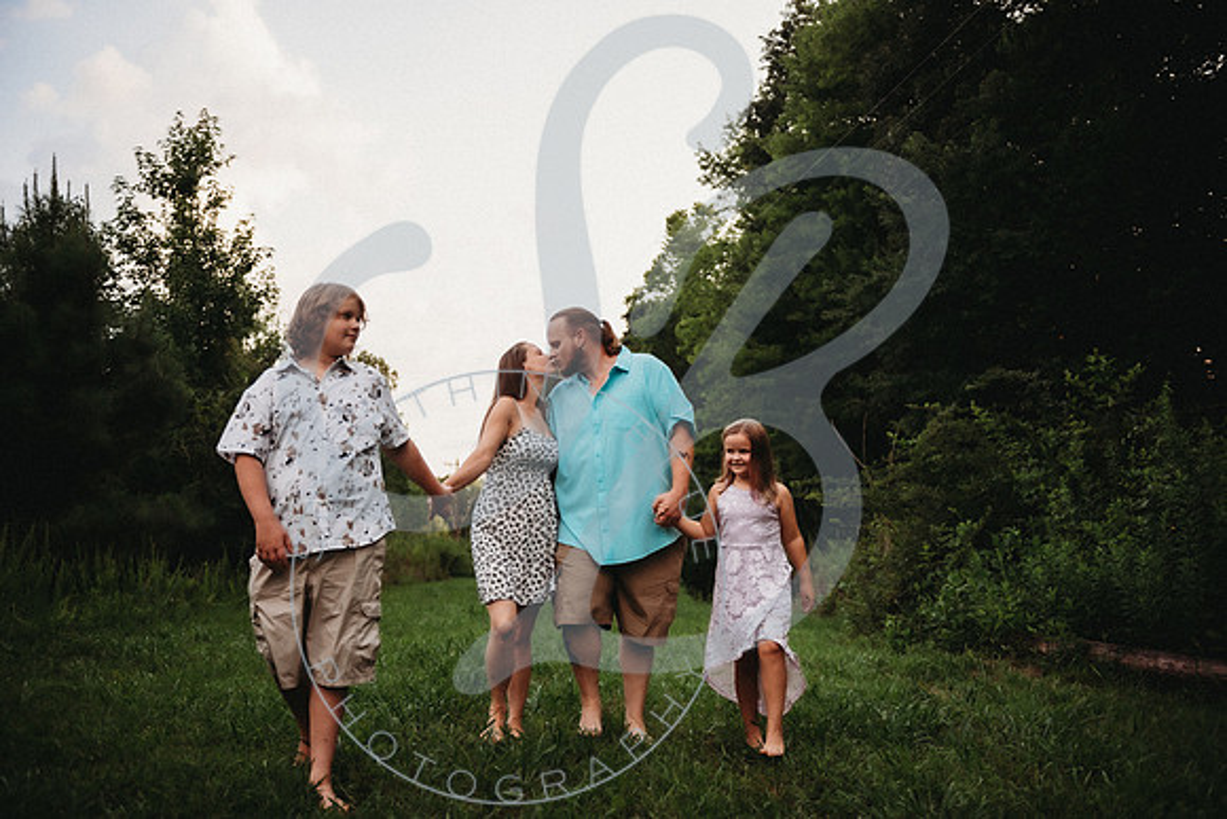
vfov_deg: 37.9
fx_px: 1193
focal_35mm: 35
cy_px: 410
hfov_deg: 54.4
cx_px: 614
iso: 160
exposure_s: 1/640
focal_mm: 35
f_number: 2.8
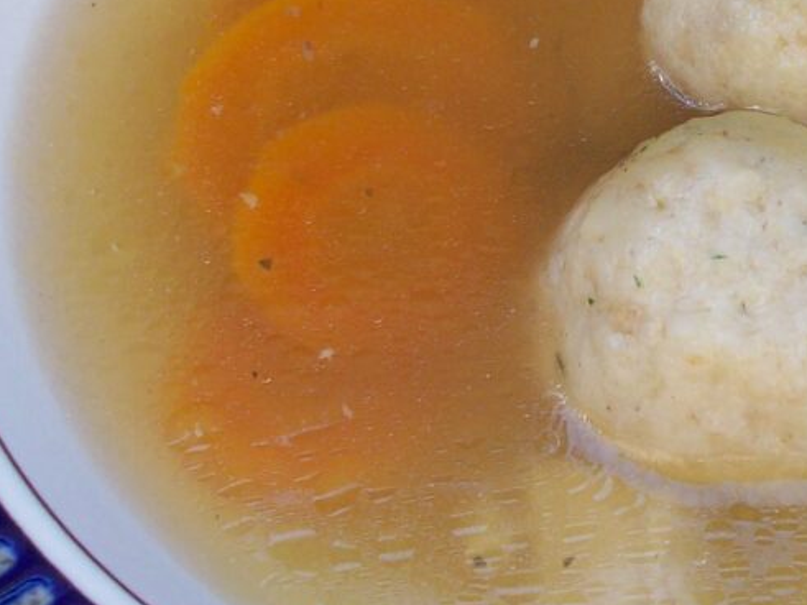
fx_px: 3193
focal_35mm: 137
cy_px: 150
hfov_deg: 14.3
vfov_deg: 10.8
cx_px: 684
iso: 80
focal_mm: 9.4
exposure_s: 1/111
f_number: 3.4
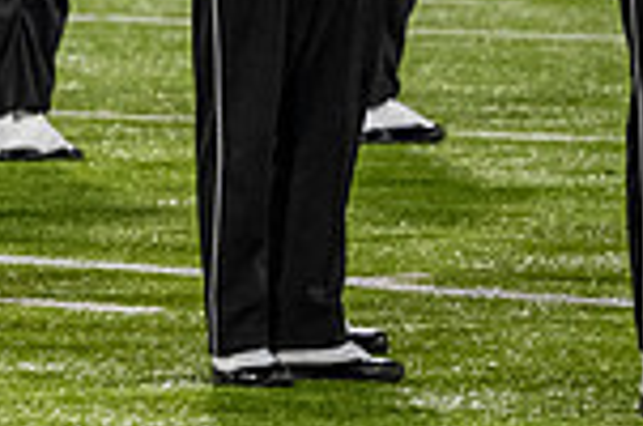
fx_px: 12334
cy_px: -30
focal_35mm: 692
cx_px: -481
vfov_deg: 2.0
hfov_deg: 3.0
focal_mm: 120
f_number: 2.8
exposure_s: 1/500
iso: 1000
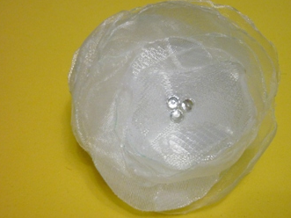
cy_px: 114
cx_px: 170
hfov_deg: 33.2
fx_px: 487
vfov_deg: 25.2
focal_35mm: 58
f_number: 3.2
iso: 400
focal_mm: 8
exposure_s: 1/15
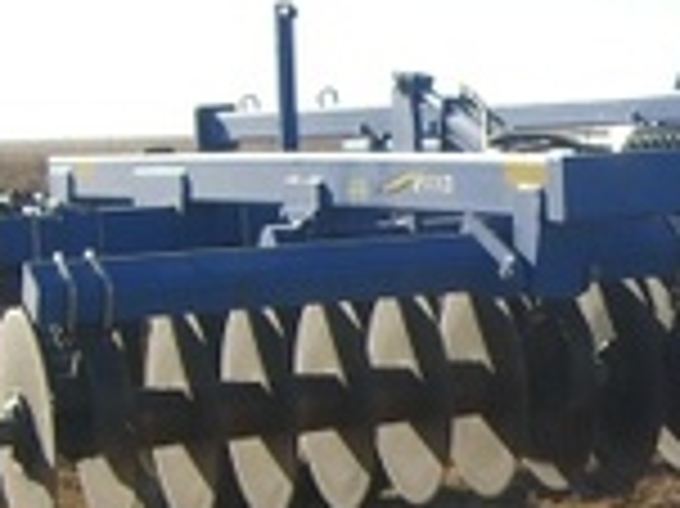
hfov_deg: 13.9
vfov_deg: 10.8
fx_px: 2689
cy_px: 405
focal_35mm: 137
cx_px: 842
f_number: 4
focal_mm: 7.9
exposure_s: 1/500
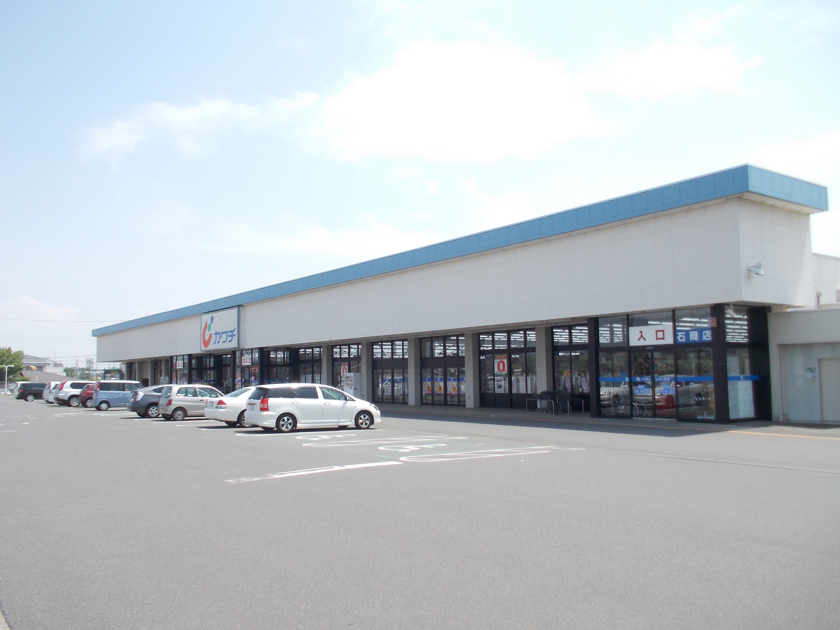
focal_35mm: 29
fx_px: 704
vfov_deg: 48.2
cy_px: 315
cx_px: 420
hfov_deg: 61.7
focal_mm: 4.1
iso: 80
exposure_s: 1/500
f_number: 3.3
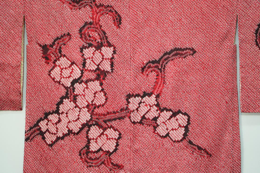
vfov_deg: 13.0
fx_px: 758
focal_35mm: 105
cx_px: 130
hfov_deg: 19.5
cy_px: 86
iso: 2000
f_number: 4
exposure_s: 1/125
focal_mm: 105
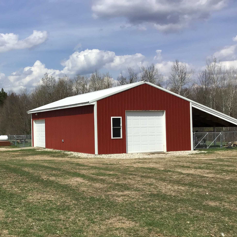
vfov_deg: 36.8
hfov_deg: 35.5
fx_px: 356
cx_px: 45
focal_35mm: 46
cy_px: 123
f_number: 2.4
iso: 25
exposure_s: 1/2331
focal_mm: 3.3
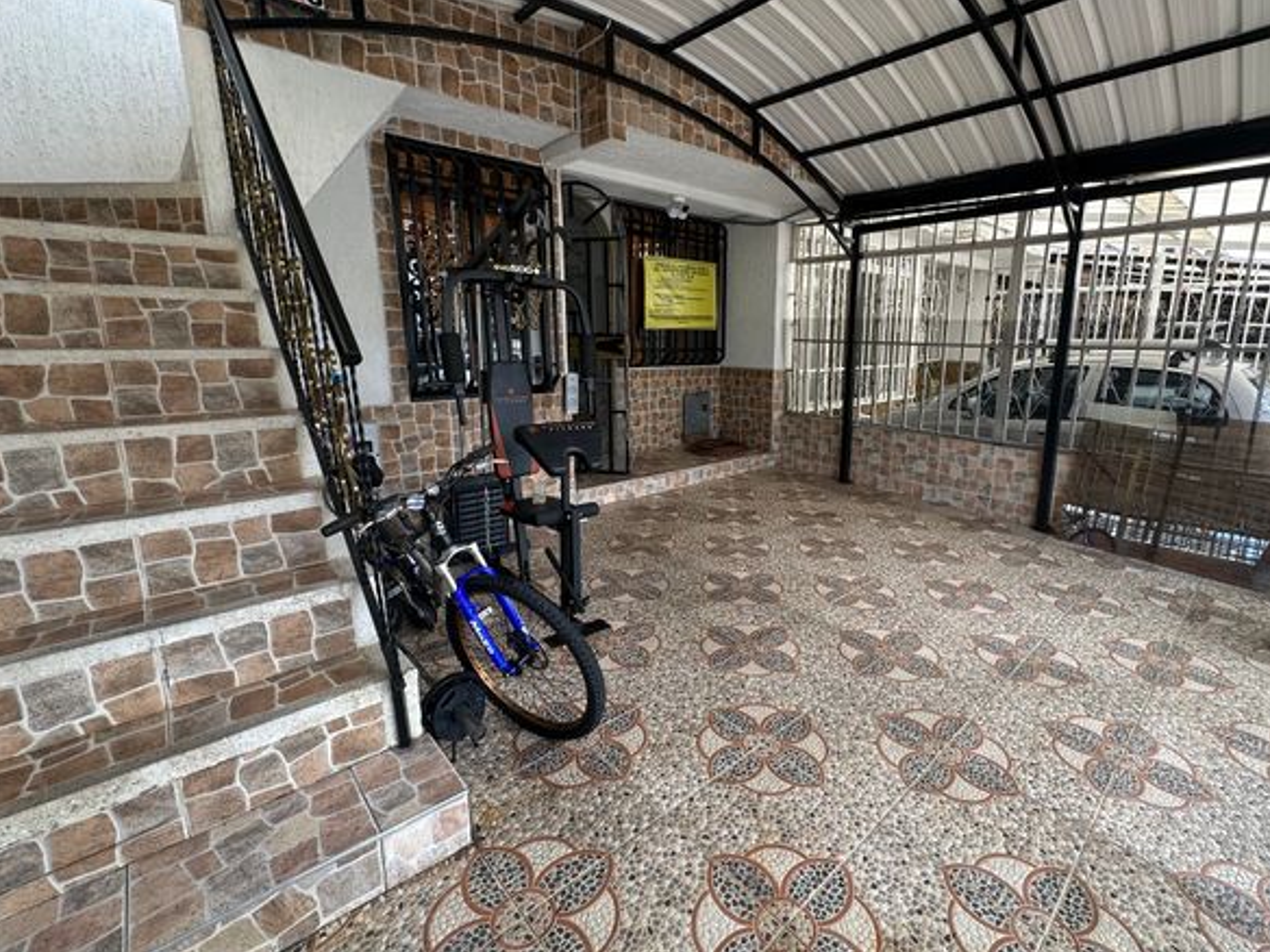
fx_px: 587
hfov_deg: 94.1
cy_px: 456
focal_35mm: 16
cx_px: 708
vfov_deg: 78.1
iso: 40
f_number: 2.2
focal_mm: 2.22
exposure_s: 1/99
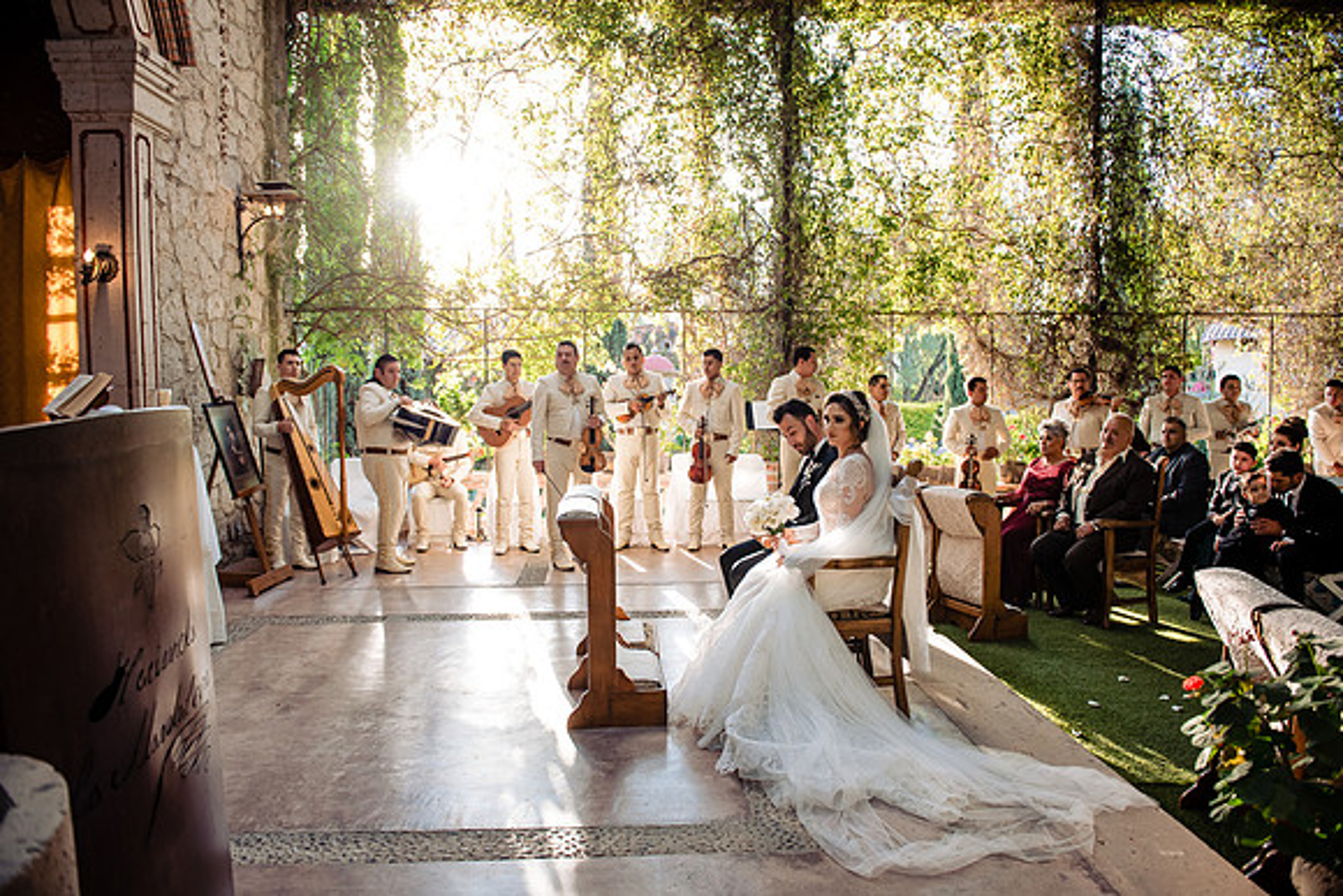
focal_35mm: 24
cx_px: 672
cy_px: 448
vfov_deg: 53.2
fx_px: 896
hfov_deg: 73.7
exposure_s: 1/320
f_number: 3.5
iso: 800
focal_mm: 24
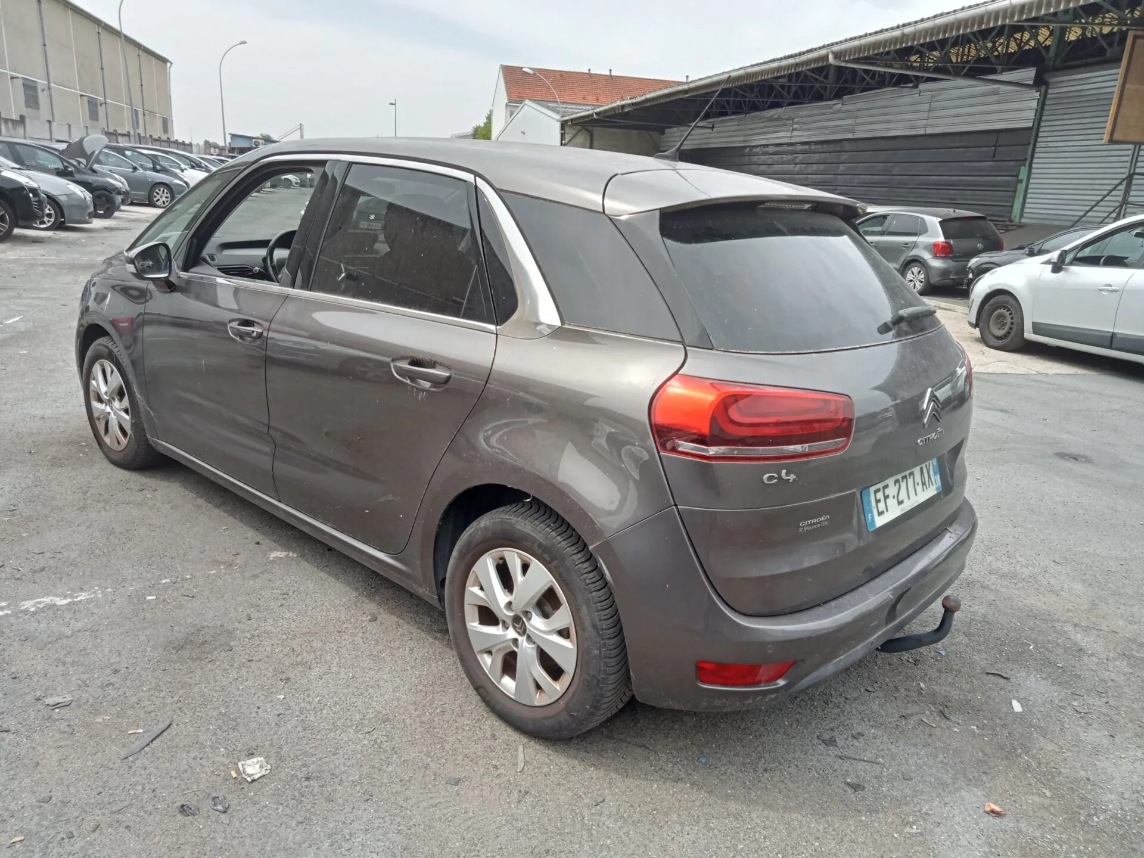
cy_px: 429
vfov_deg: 49.7
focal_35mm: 28
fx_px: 925
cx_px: 572
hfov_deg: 63.4
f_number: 2.2
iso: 100
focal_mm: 3.46
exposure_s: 1/538
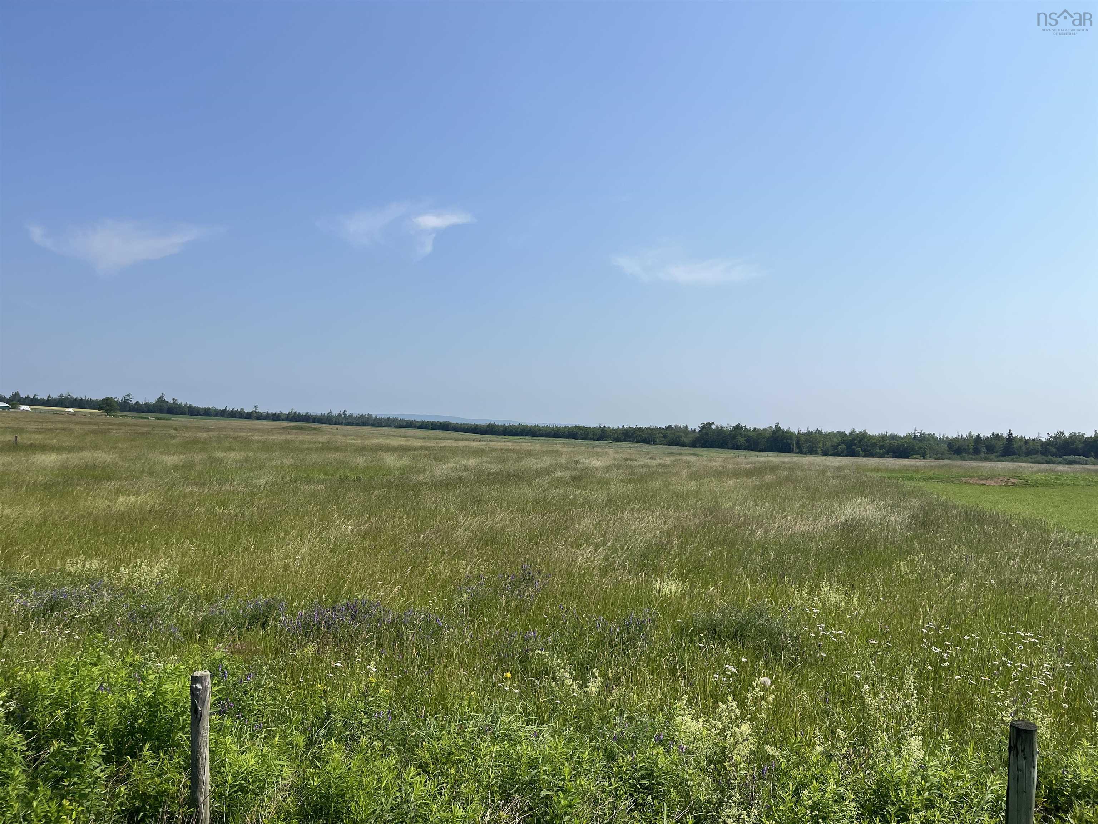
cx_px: 549
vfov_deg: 53.1
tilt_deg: +1.1
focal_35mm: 26
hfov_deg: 67.3
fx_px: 825
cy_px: 412
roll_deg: -2.3
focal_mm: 5.1
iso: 50
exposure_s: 1/6173
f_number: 1.6
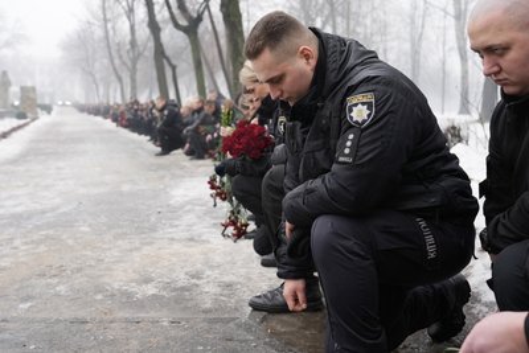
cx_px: 264
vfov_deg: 36.9
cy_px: 176
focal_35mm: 36
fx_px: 529
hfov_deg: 53.1
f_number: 4
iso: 400
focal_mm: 36
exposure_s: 1/160
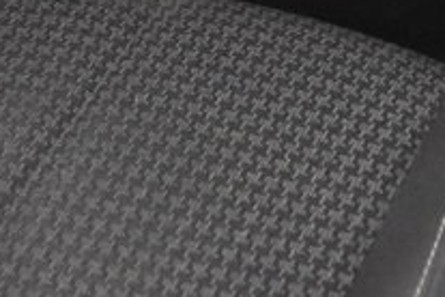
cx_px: 451
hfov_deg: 11.4
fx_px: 2200
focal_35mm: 178
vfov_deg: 7.2
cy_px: -412
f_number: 3
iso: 8000
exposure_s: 1/40
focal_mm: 24
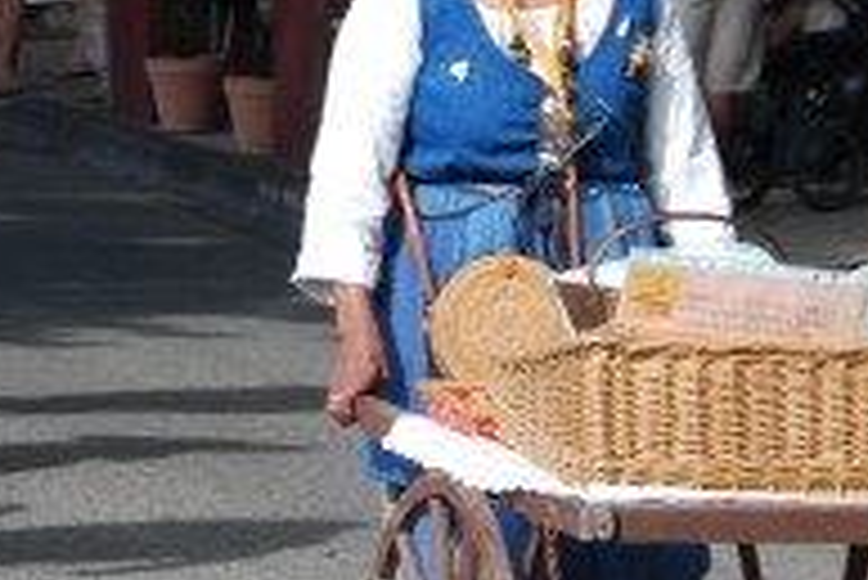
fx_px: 8083
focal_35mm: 335
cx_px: 144
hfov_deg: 6.1
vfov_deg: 4.1
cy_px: -67
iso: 100
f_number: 6.3
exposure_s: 1/160
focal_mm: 48
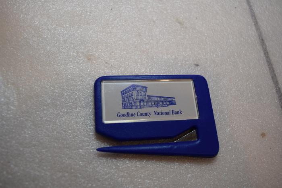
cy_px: 94
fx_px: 259
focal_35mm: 33
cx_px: 141
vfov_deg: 40.0
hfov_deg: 57.2
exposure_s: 1/125
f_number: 5.6
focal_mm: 22
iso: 500
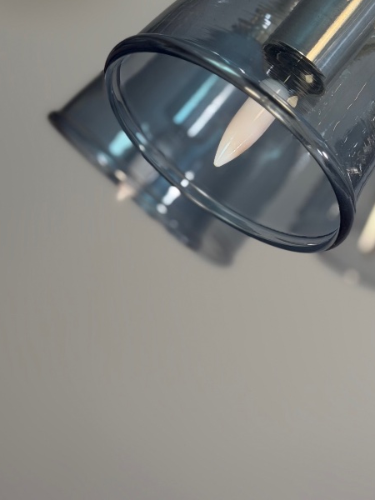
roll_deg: -1.8
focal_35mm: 96
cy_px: 107
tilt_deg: +5.1
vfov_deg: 20.2
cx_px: 279
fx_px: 1387
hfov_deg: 15.3
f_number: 1.78
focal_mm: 6.76
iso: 80
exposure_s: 1/50
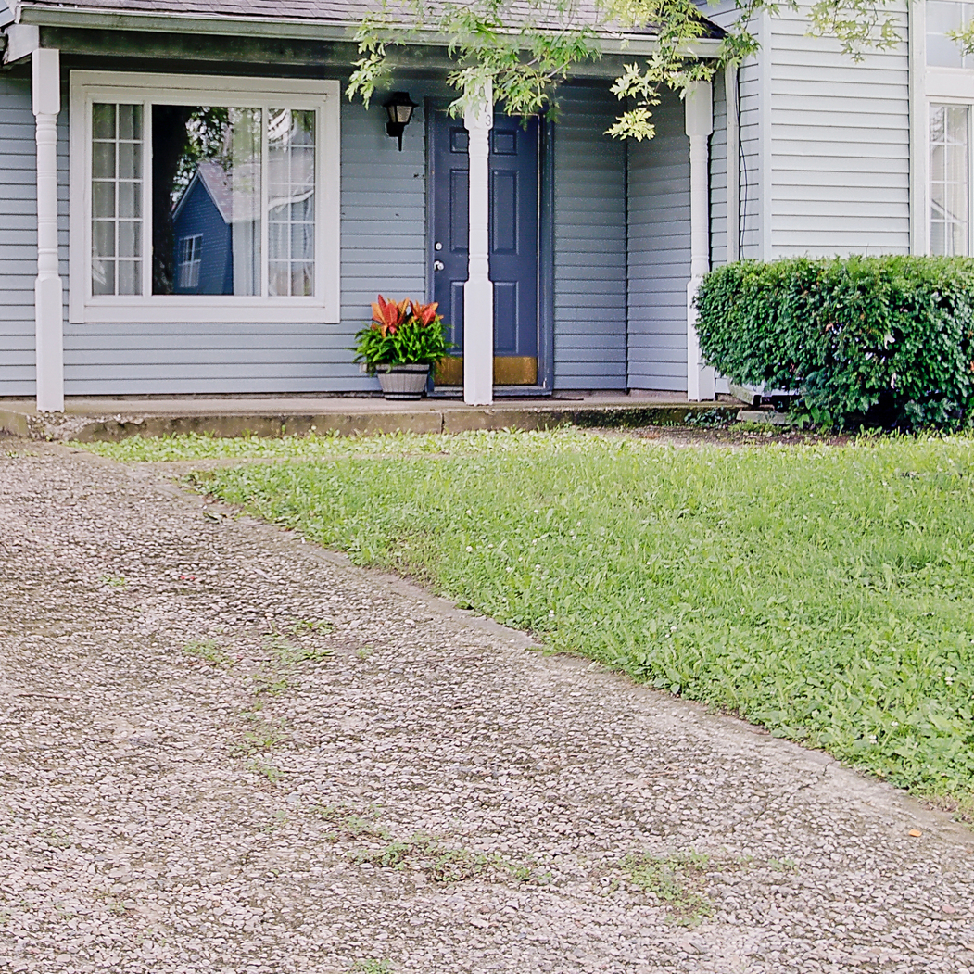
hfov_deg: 25.5
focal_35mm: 67
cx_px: 263
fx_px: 2133
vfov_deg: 25.6
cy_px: 311
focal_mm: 18
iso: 100
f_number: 9
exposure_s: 1/100
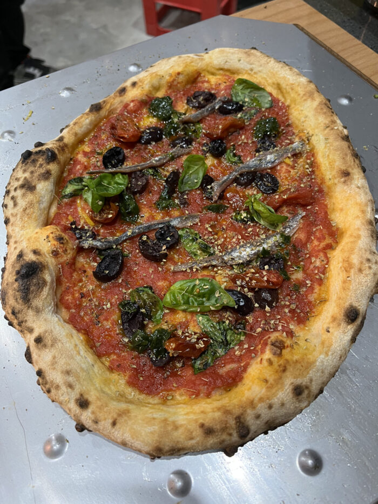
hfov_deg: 53.1
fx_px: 378
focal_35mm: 26
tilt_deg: -59.4
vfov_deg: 67.3
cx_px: 189
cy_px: 252
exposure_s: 1/50
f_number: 1.6
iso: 160
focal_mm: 5.1
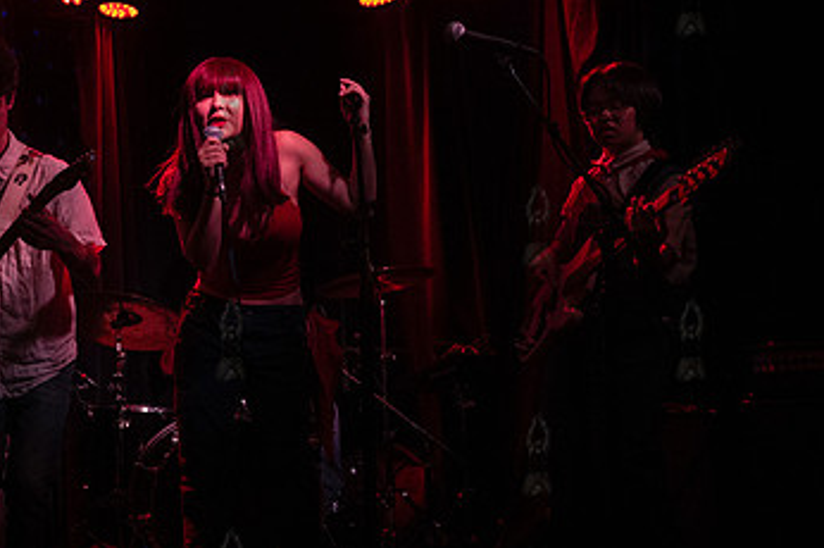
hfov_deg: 43.9
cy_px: 337
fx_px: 983
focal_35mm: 43
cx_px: 201
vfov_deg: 31.0
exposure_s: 1/400
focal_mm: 24
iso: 8000
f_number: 3.2
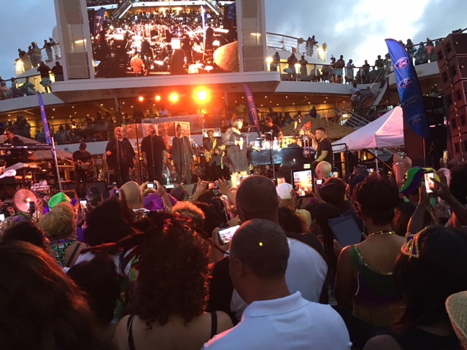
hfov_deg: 61.7
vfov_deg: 48.2
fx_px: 391
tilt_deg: -0.7
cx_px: 234
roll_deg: +4.4
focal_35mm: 29
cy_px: 175
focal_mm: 4.15
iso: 100
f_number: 2.2
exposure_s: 1/10
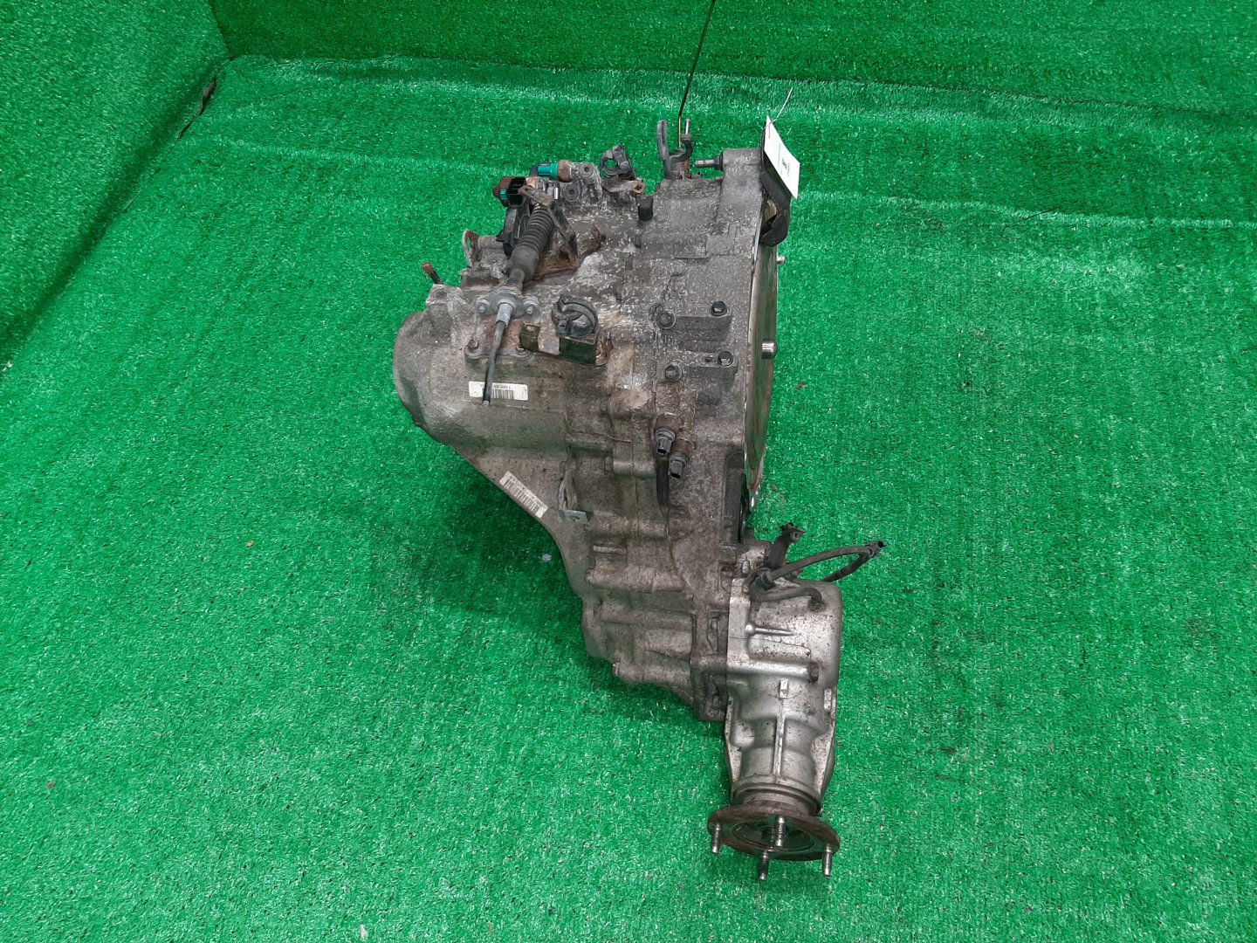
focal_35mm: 26
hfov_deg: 67.3
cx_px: 628
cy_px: 472
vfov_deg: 53.1
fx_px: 944
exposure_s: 1/50
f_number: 1.7
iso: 135
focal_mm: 3.93
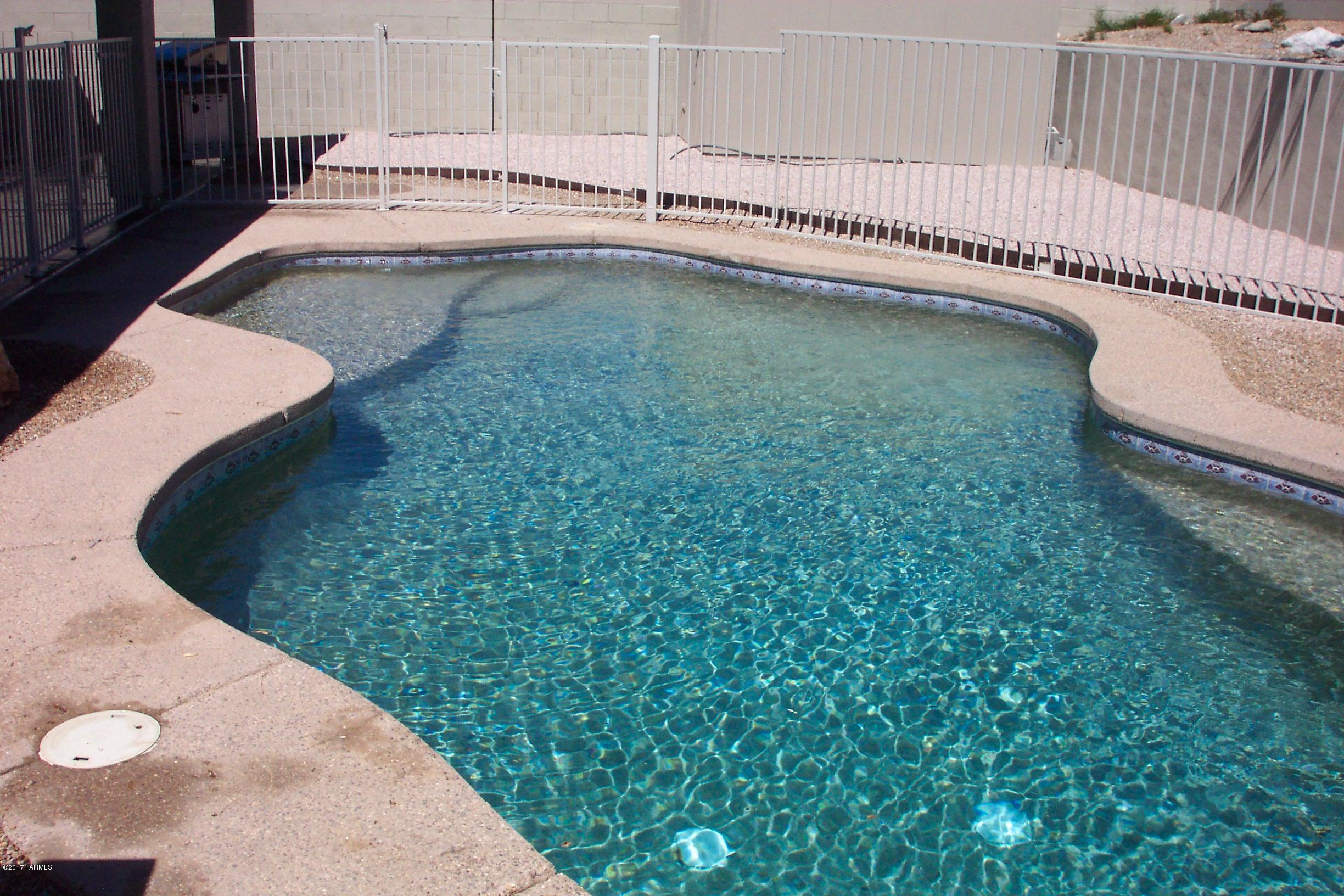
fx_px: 1307
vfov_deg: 37.9
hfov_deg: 54.4
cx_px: 672
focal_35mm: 35
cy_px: 448
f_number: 9.5
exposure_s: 1/350
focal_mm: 7.5
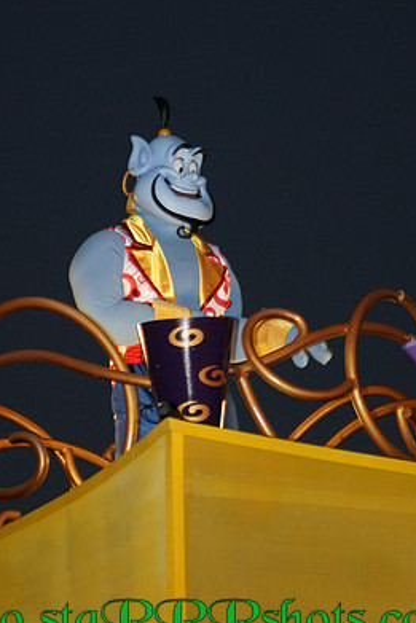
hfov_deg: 8.2
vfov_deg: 12.3
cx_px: 179
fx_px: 2887
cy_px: 196
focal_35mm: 167
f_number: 2.8
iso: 800
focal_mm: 75
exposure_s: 1/125
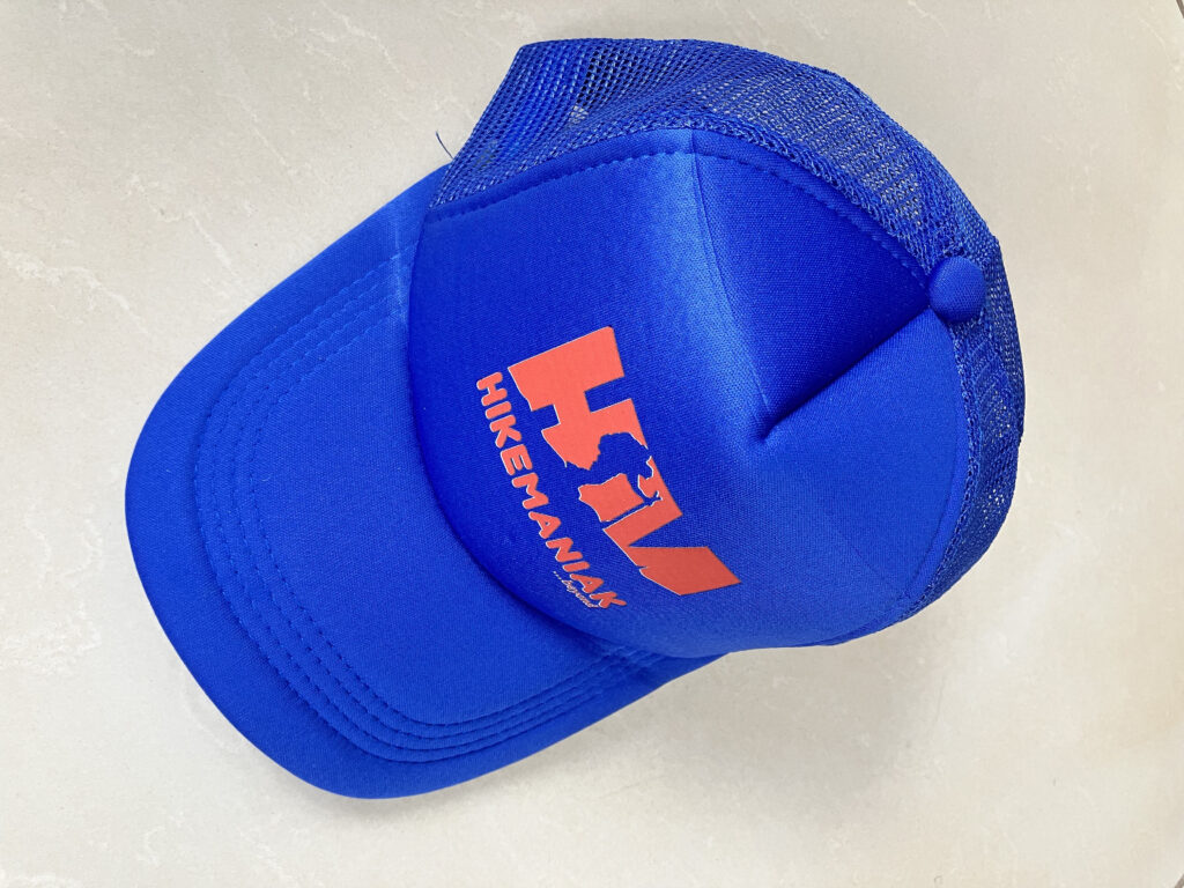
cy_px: 444
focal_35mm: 28
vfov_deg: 49.7
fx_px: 958
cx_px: 592
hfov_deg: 63.4
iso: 80
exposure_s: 1/70
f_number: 1.8
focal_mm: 3.99
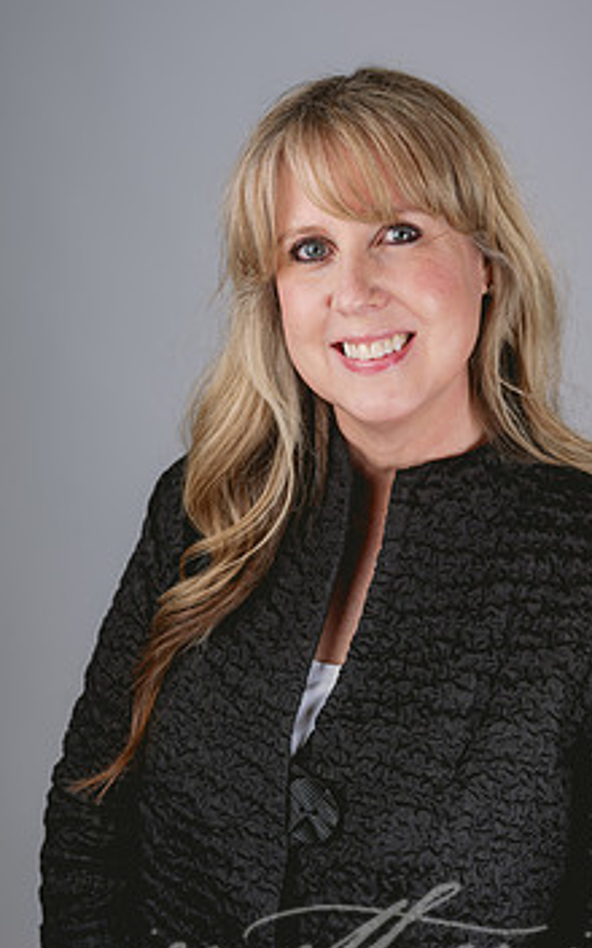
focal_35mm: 65
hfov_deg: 20.0
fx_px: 1678
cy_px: 466
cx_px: 381
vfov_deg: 31.5
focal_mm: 50
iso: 100
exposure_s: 1/200
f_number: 5.6
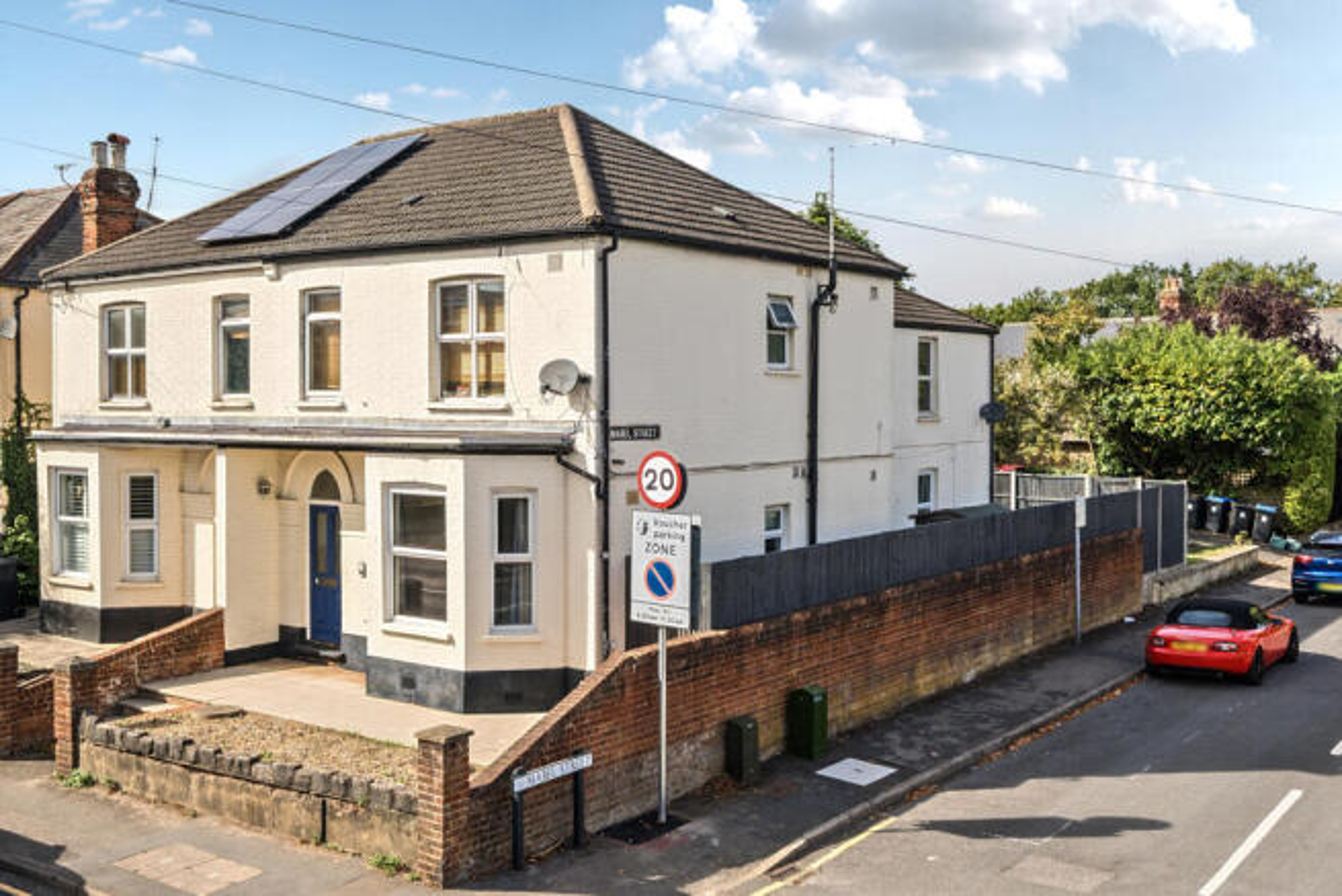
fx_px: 1342
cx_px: 671
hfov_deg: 53.1
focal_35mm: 36
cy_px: 448
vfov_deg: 36.9
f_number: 8
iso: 200
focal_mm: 24
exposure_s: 1/500
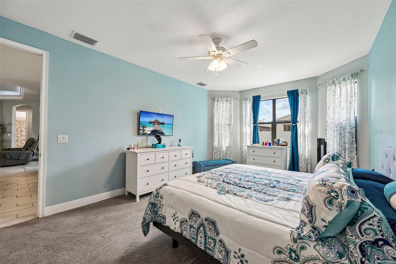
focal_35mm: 14
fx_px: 154
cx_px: 198
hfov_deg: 104.3
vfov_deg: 81.2
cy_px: 132
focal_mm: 14
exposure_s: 1/50
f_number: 8
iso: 400
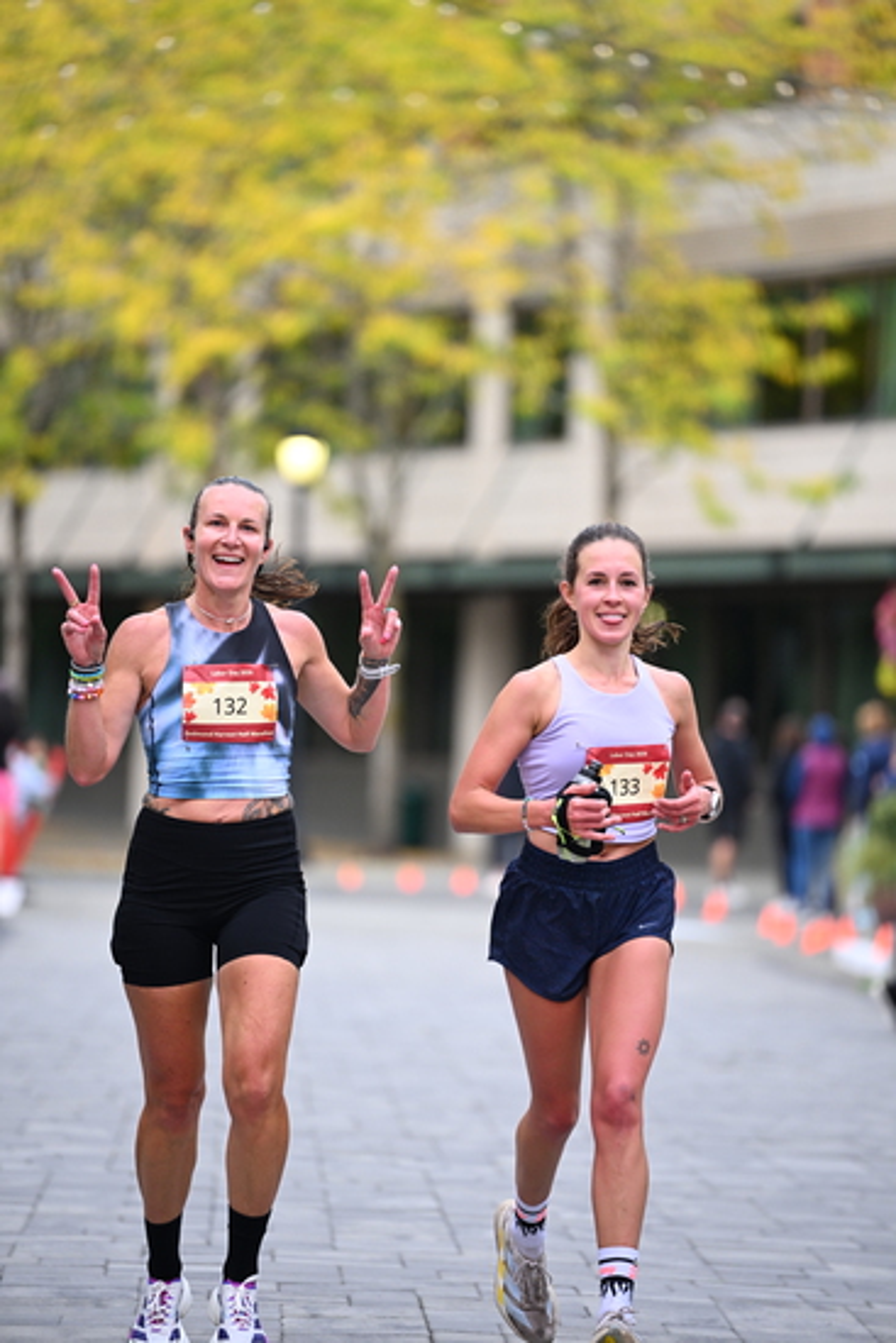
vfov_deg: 10.3
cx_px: 448
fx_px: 7461
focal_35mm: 200
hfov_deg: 6.9
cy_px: 672
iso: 1000
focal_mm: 200
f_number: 2.8
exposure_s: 1/1600
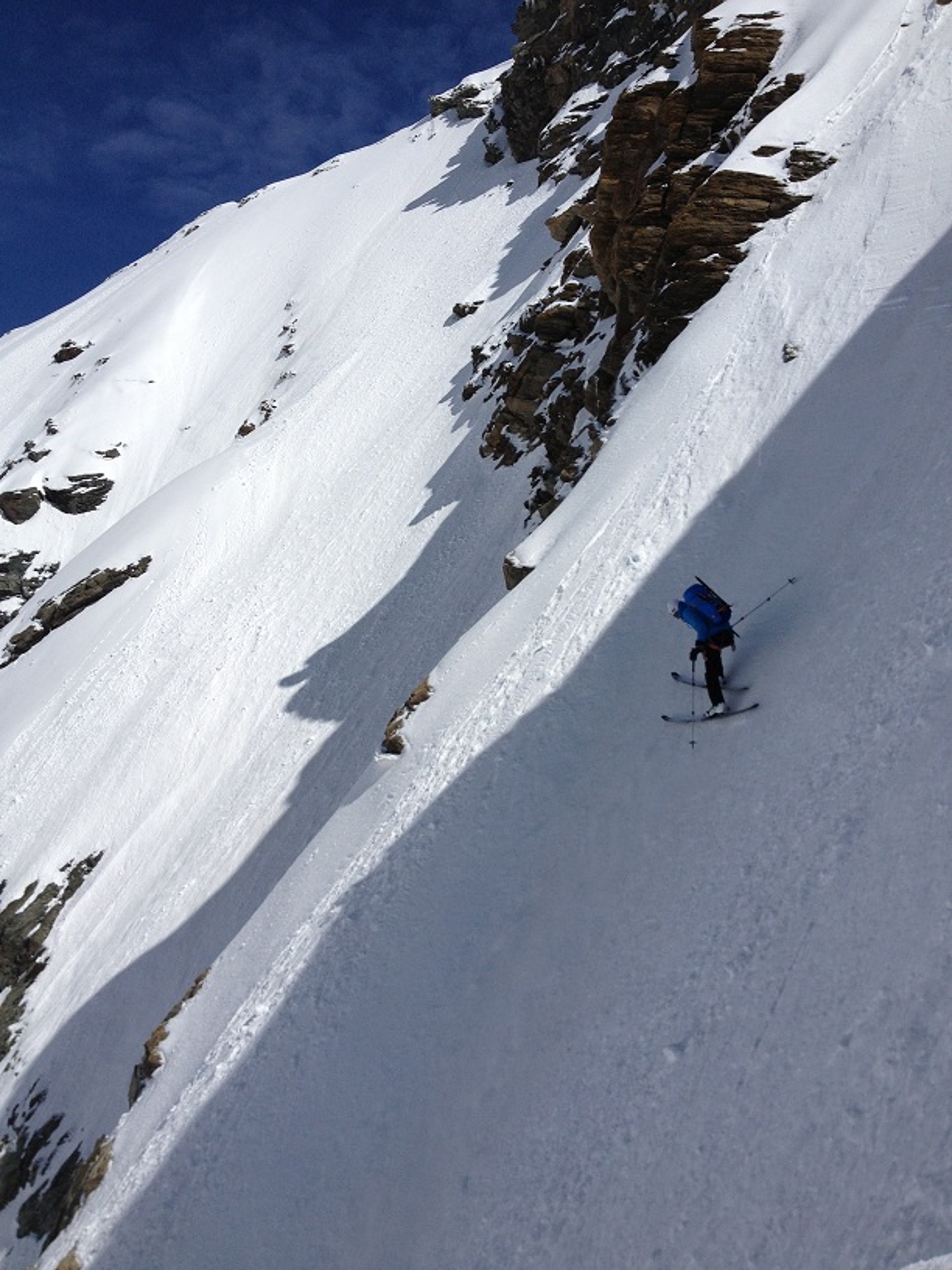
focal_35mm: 35
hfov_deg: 40.7
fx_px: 1283
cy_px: 635
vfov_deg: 52.6
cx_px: 476
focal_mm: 4.28
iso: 50
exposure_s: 1/6135
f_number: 2.4
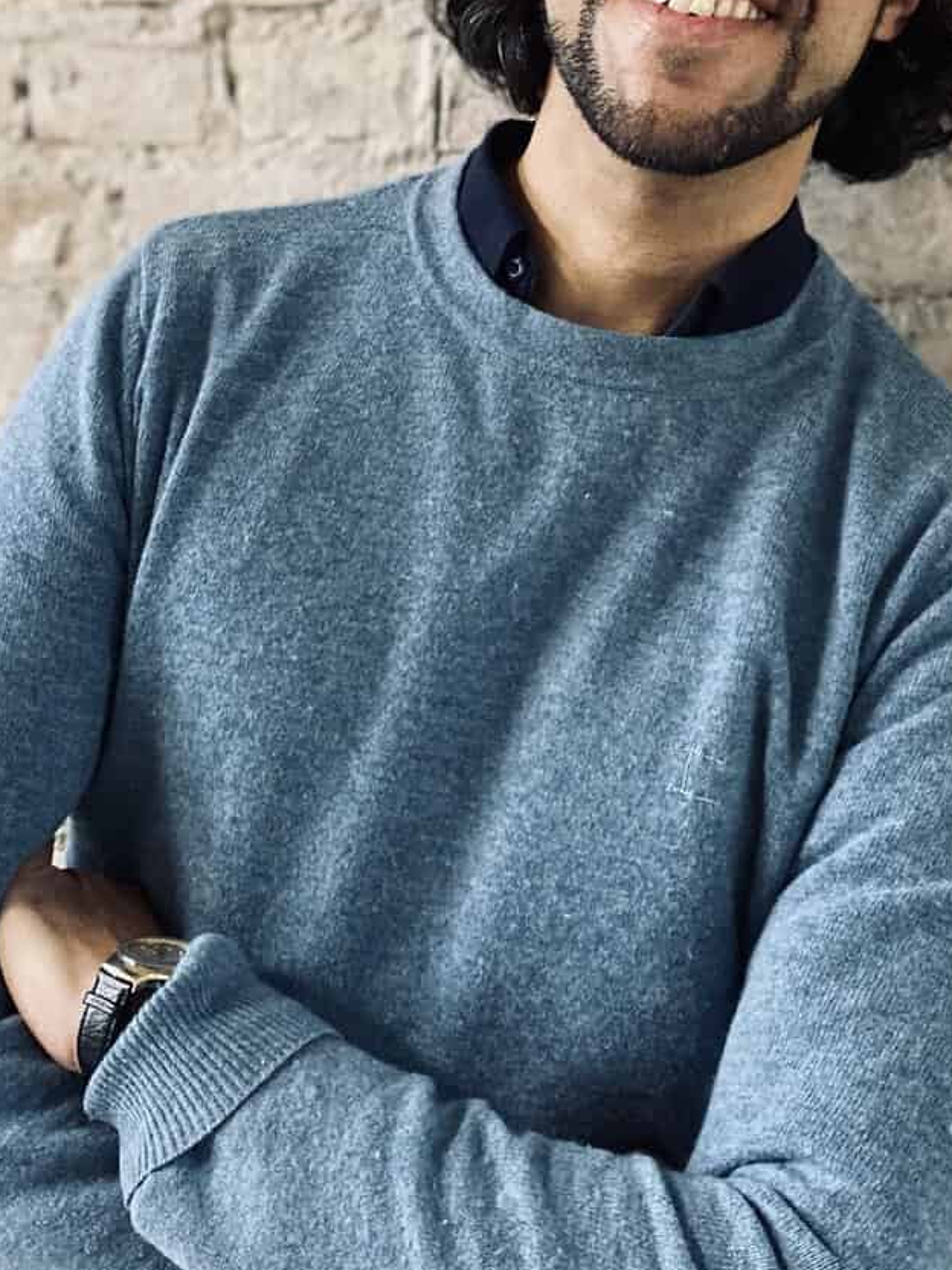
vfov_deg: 37.0
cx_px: 568
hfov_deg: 29.0
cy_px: 279
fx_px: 1833
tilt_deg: -2.5
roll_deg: -0.1
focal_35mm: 50
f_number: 1.8
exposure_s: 1/41
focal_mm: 4.25
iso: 500
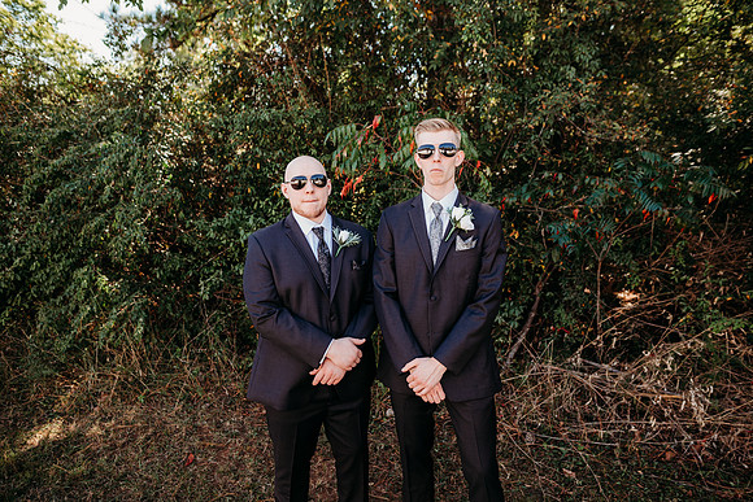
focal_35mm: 24
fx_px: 502
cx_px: 376
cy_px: 251
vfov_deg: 53.2
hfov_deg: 73.7
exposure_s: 1/400
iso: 200
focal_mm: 24
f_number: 2.8
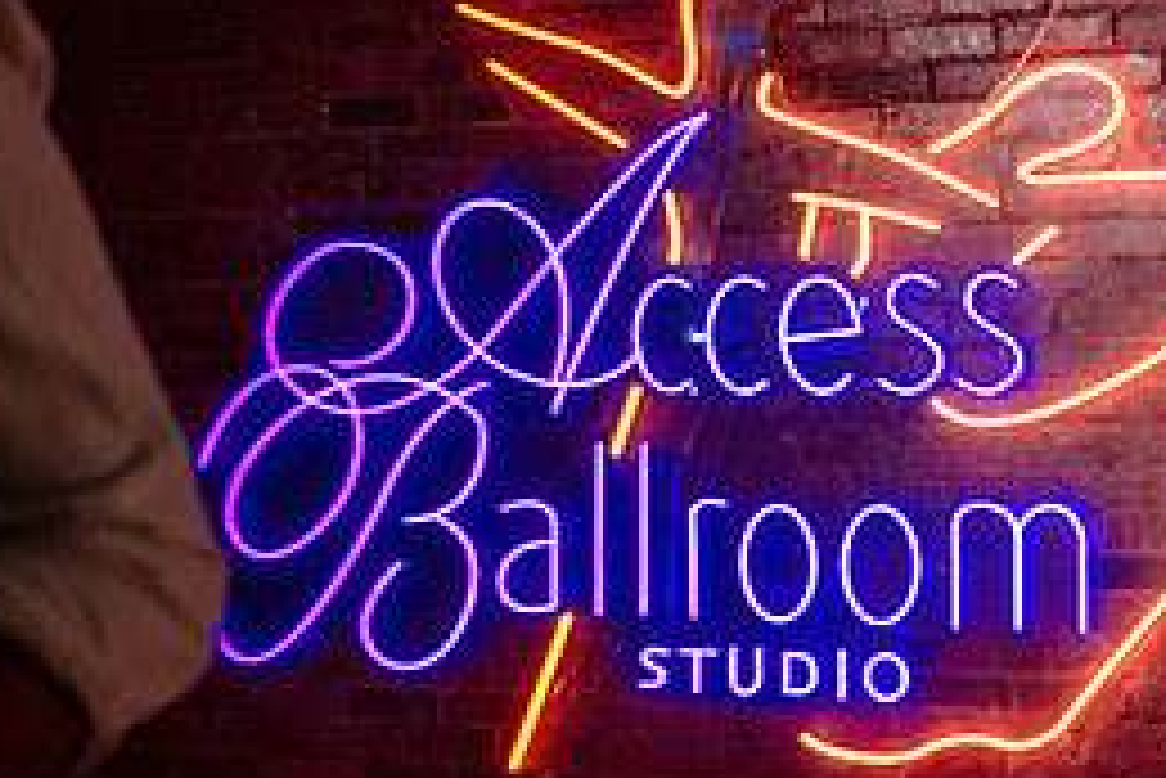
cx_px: 1163
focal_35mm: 97
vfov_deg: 14.1
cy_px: 480
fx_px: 3143
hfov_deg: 20.4
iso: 640
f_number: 2.8
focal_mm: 36
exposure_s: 1/100
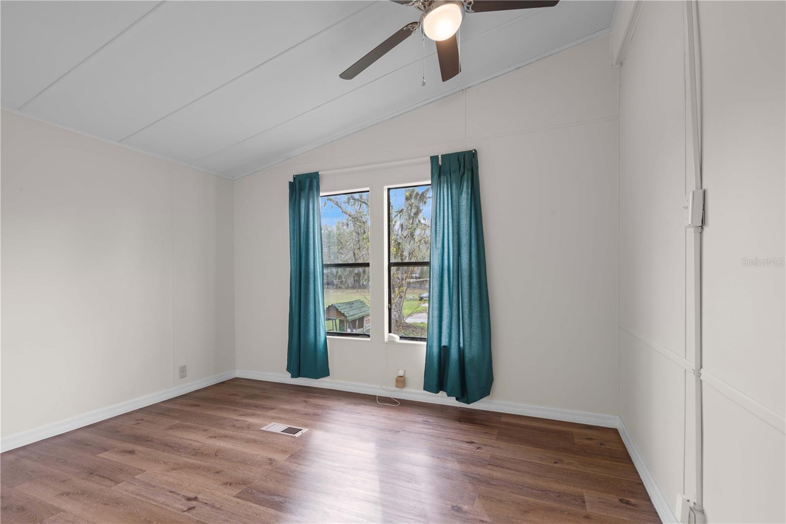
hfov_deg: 96.7
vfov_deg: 73.7
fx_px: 349
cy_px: 262
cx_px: 393
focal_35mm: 16
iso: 125
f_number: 8
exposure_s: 1/2
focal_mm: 16
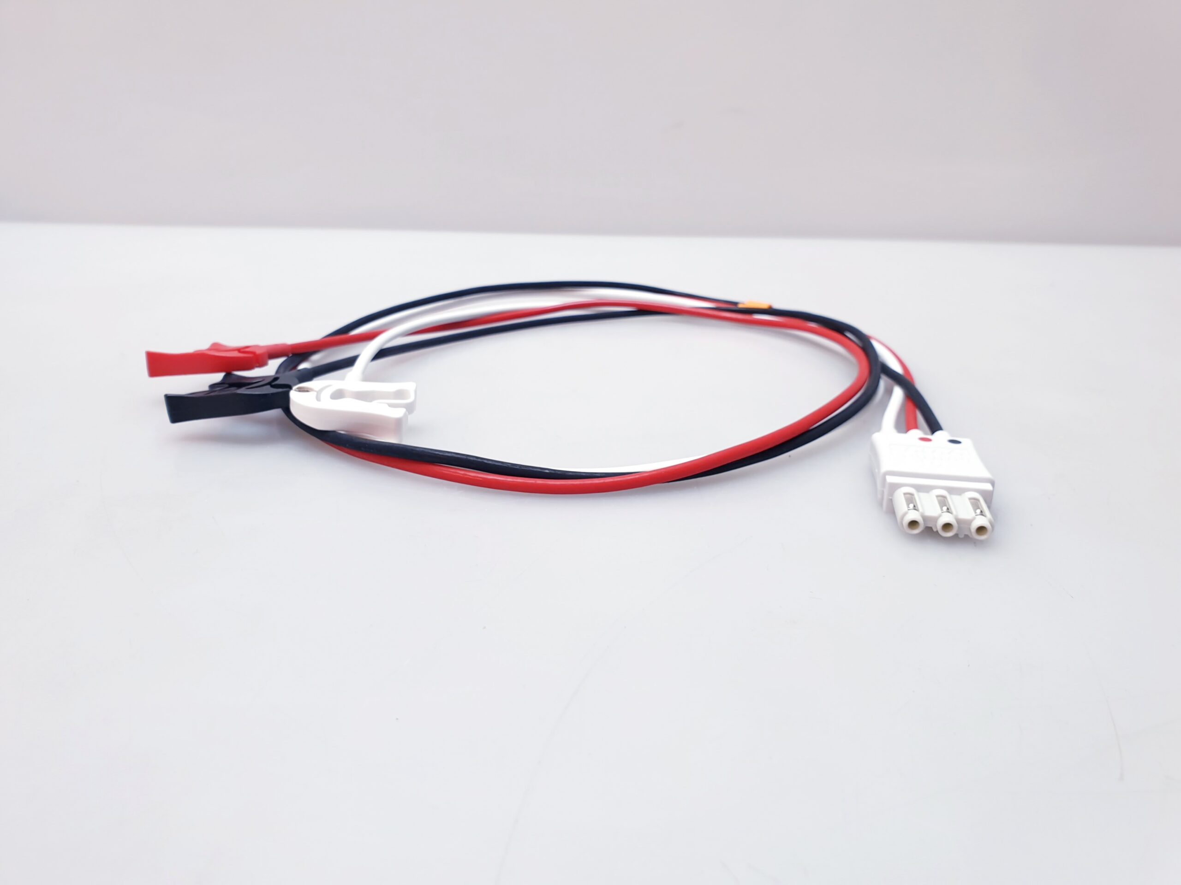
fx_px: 887
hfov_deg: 67.3
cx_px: 590
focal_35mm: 26
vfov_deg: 53.1
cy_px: 442
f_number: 2.4
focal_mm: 4.3
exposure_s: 1/50
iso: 50
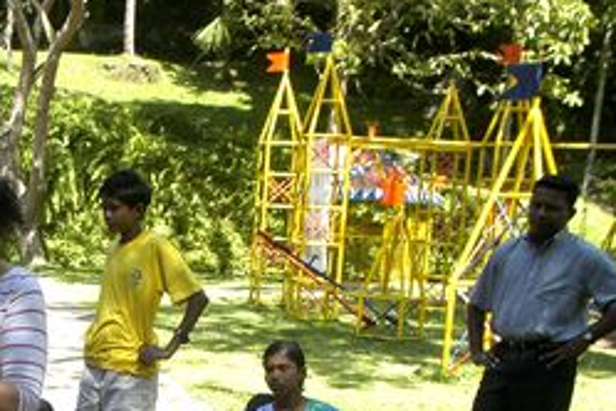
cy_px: 514
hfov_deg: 24.7
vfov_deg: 16.8
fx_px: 1317
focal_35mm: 77
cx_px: -47
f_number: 6.3
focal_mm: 20
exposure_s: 1/160
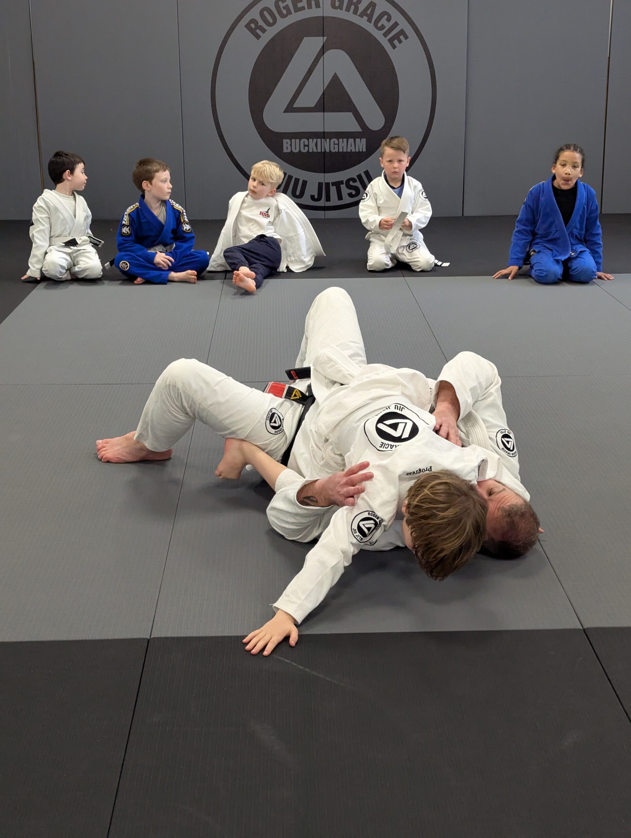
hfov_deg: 30.3
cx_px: 316
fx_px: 1164
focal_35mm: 48
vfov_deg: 39.6
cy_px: 419
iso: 322
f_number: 1.85
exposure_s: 1/180
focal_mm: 6.81
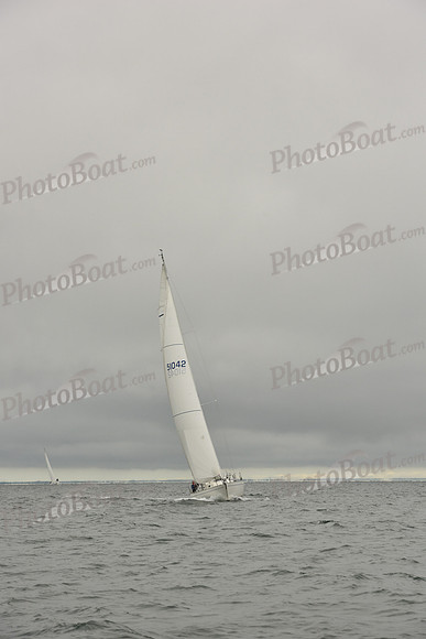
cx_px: 213
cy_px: 320
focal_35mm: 102
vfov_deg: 20.0
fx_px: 1809
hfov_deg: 13.4
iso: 320
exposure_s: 1/800
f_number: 9
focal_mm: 102
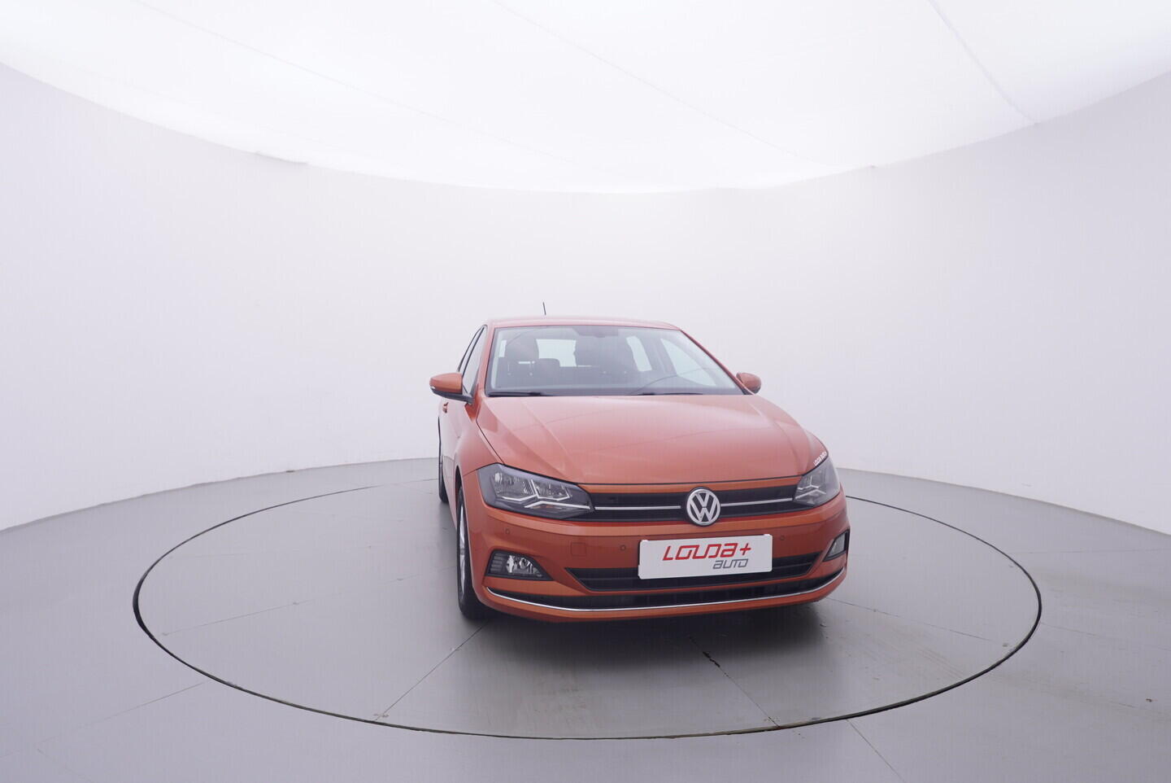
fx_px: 732
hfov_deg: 77.3
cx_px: 586
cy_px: 392
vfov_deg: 56.2
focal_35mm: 22
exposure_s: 1/80
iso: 200
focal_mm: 15
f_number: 5
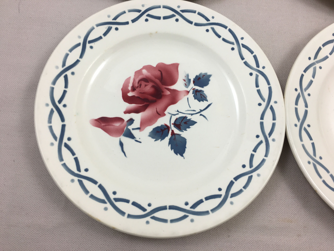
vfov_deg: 48.2
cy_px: 126
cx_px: 167
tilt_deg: -76.5
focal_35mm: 29
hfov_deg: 61.7
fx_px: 280
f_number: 2.2
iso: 32
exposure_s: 1/50
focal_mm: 4.15
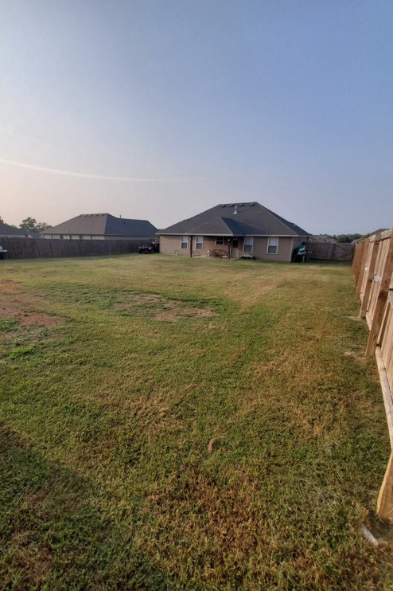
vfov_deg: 104.3
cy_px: 295
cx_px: 180
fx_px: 229
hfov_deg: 81.0
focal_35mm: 14
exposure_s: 1/936
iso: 50
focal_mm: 1.8
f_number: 2.2
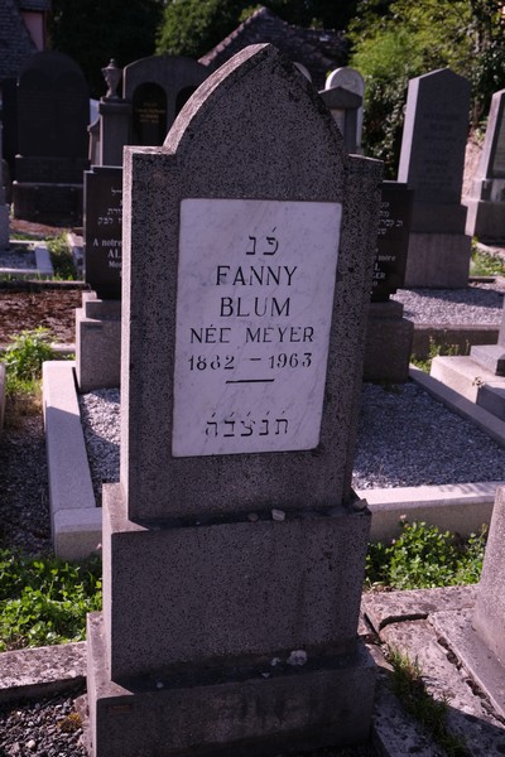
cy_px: 378
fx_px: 842
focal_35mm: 40
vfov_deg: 48.5
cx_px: 252
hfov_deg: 33.4
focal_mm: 26.5
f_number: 5.6
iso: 160
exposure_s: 1/320
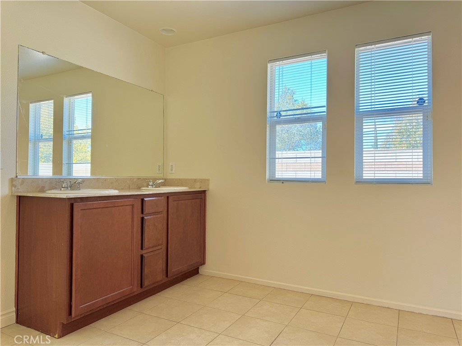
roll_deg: -0.4
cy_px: 173
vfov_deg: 56.8
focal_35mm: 24
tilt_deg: +0.5
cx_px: 231
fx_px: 320
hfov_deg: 71.6
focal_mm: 6.76
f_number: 1.78
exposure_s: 1/120
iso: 64
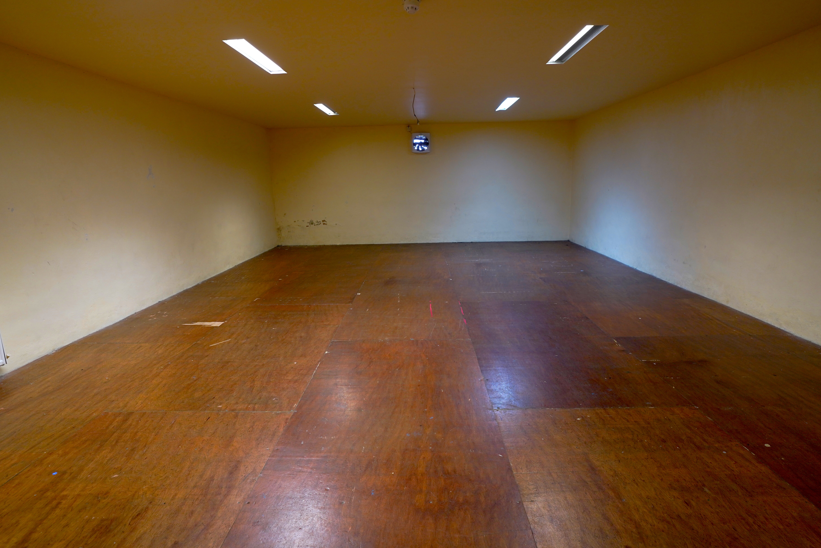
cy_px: 274
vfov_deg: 61.9
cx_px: 410
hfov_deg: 84.0
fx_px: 456
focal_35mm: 20
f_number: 3.5
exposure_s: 1/60
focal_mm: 20
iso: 320
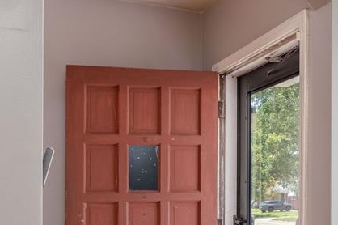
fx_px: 460
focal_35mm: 49
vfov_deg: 26.6
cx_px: 212
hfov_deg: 40.1
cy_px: 199
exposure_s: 1/250
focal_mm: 13.3
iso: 640
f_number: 5.6
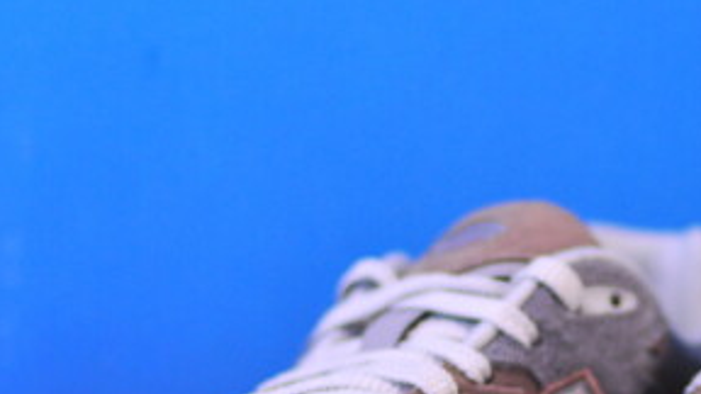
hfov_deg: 9.9
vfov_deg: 5.6
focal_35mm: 218
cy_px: 288
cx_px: 599
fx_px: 4052
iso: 250
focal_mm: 50
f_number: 2
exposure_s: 1/320
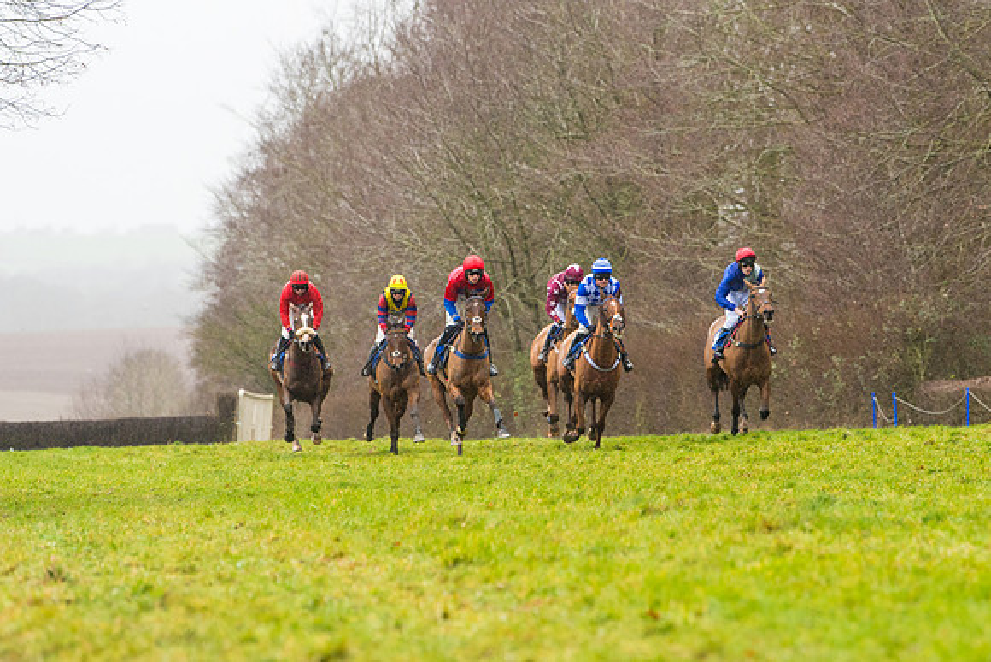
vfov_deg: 5.8
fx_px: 6506
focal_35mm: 236
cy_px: 290
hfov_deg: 8.7
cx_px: 604
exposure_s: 1/1000
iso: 1000
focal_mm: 180
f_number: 4
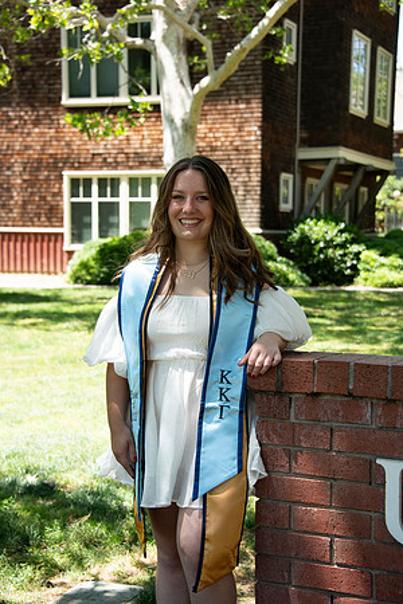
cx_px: 202
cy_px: 302
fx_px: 1142
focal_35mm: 68
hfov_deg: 20.0
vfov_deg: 29.7
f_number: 5.6
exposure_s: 1/500
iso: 640
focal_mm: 68
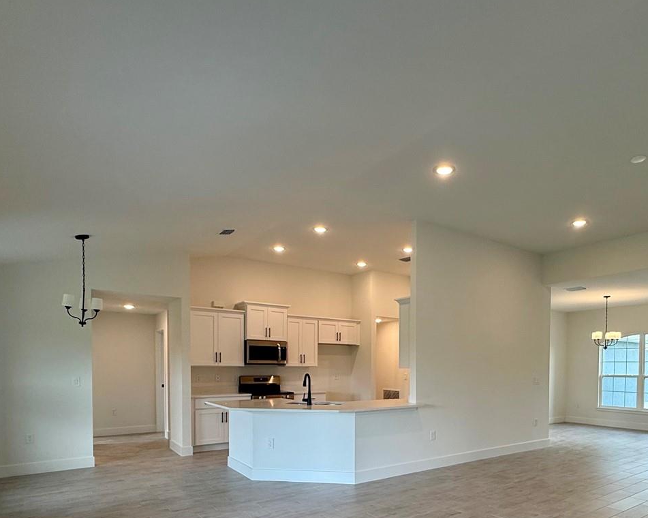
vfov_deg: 58.1
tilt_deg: -0.6
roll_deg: -0.8
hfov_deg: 71.8
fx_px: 441
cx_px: 390
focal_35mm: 23
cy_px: 380
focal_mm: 2.22
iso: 100
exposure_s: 1/120
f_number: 2.2
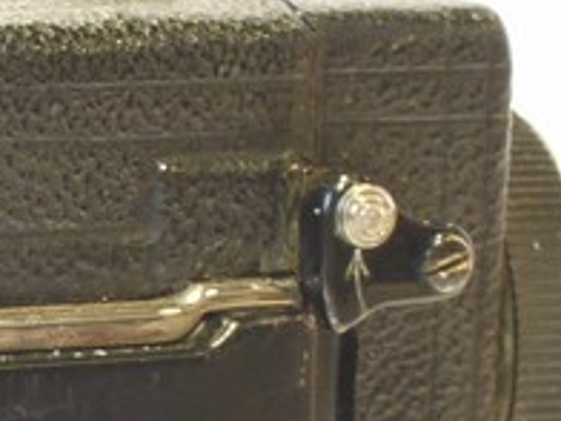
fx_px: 5948
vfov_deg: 4.0
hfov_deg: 5.3
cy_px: 570
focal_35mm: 367
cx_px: -638
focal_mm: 30
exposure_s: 1/4
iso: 400
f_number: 9
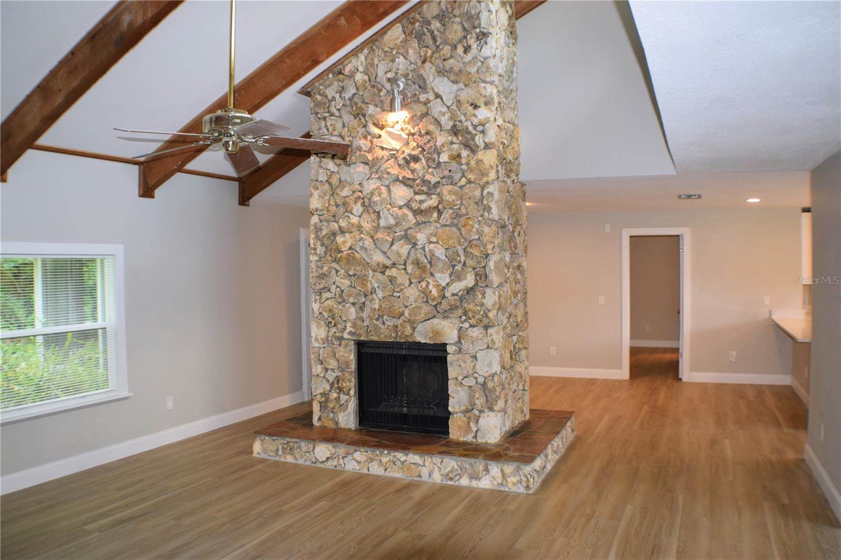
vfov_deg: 36.9
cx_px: 420
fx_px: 841
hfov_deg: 53.1
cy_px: 280
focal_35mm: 36
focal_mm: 24
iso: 800
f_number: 5
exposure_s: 1/100
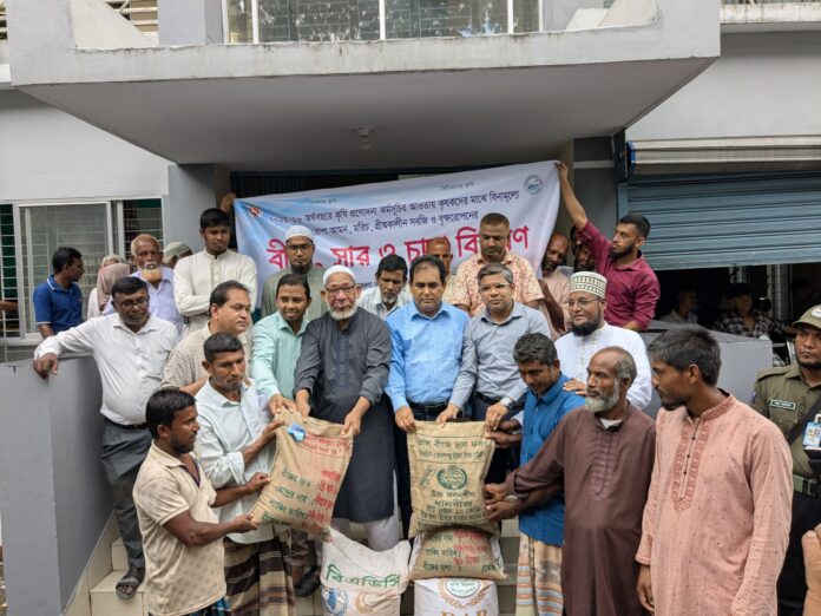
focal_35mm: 27
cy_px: 308
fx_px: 640
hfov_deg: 65.3
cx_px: 410
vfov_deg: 51.4
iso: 54
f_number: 1.73
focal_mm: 4.38
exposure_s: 1/171
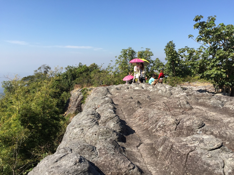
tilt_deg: -6.4
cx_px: 117
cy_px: 88
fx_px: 196
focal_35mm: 29
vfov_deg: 48.2
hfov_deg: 61.7
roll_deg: -1.4
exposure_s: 1/1582
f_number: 2.2
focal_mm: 4.15
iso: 32
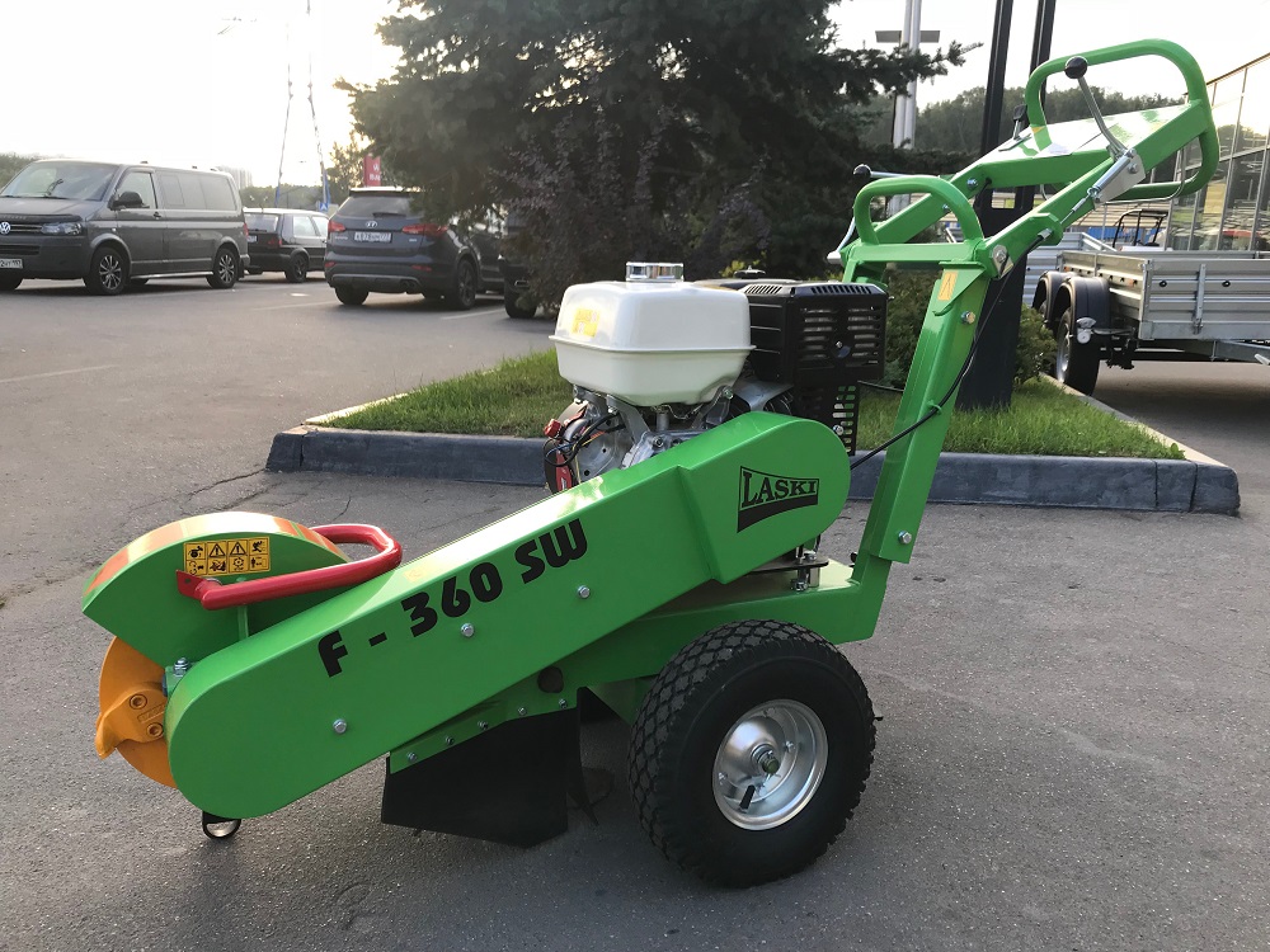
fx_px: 1027
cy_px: 476
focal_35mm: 28
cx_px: 635
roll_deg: -3.2
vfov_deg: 49.7
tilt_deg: -11.5
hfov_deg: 63.4
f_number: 1.8
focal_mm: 3.99
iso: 20
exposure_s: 1/193
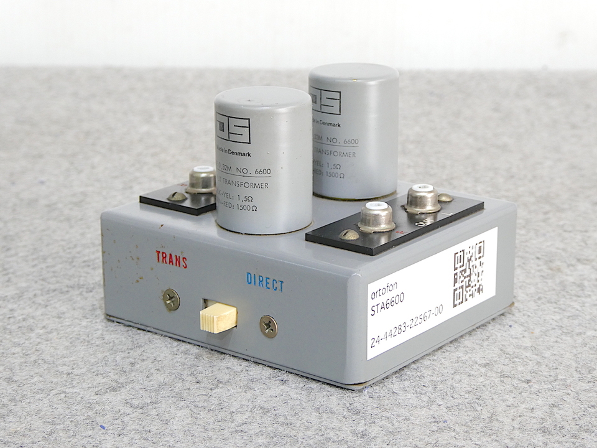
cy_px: 224
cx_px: 298
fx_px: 1449
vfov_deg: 17.6
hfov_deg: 23.3
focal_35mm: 84
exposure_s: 1/15
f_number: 4.8
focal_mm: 15
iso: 200
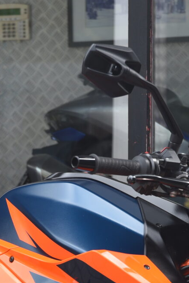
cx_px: 57
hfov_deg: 5.0
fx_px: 2150
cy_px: 366
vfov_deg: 7.5
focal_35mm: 273
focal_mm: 70
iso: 100
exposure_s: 1/80
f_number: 4.5
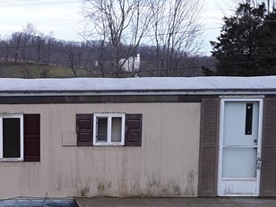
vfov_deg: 15.7
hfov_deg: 20.6
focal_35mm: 93
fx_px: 742
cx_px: 15
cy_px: 178
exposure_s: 1/60
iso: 40
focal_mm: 3.7
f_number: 1.7
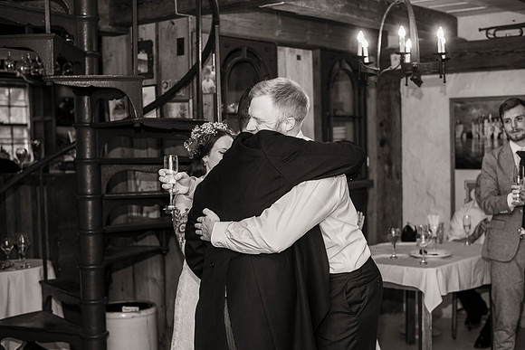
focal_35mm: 50
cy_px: 175
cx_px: 262
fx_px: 729
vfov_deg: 27.0
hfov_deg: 39.6
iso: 500
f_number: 3.2
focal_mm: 50
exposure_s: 1/100
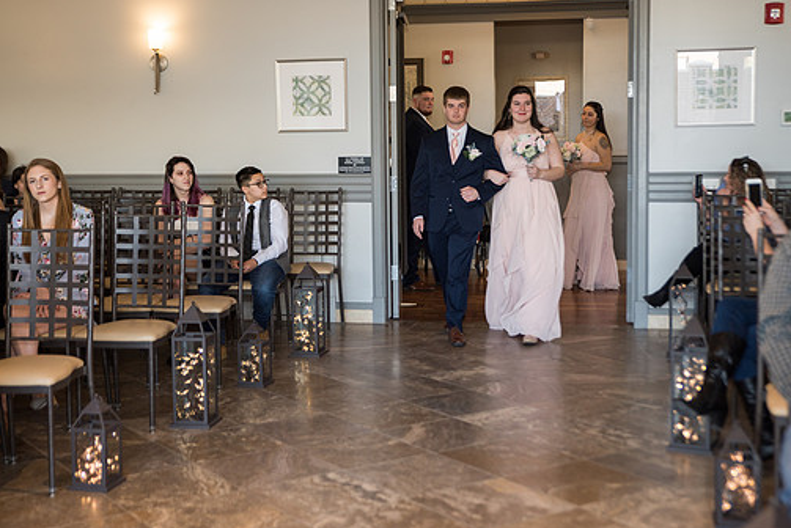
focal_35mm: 53
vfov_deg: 25.5
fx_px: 1165
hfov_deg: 37.5
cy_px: 236
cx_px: 404
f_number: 2.8
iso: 500
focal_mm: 46
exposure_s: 1/200
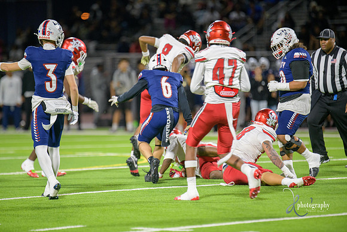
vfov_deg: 4.6
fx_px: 2892
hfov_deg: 6.9
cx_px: 174
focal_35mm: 300
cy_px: 116
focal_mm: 300
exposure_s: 1/250
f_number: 2.8
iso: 1250
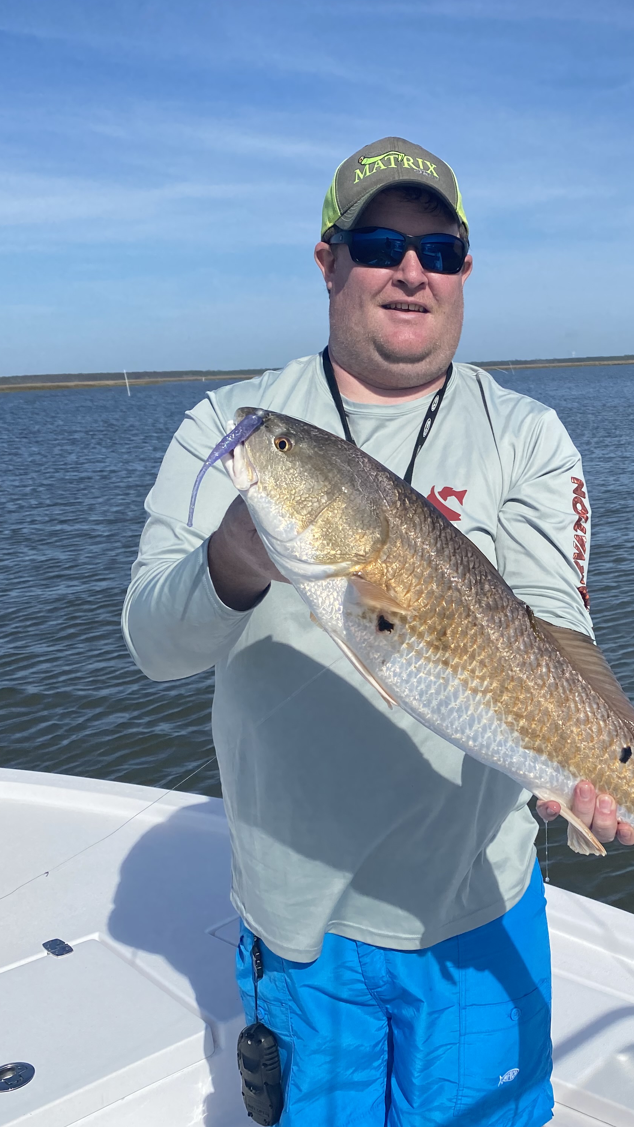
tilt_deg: -9.3
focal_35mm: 38
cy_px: 562
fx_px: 1136
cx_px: 535
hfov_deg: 30.2
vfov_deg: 52.8
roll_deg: +1.3
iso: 32
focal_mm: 4.25
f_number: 1.8
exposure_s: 1/5025
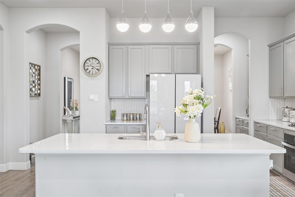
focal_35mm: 30
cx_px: 148
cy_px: 98
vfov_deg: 43.6
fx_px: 246
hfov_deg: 61.9
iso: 400
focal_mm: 30
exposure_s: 1/25
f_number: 8
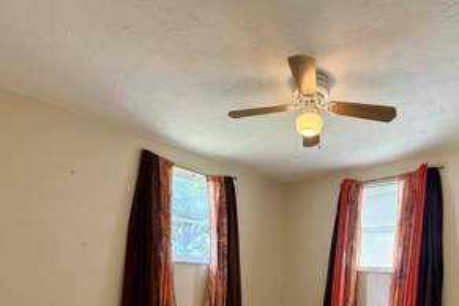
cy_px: 270
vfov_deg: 48.2
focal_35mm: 24
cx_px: 278
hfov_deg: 72.9
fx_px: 306
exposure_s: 1/120
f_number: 2.2
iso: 250
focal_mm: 2.22
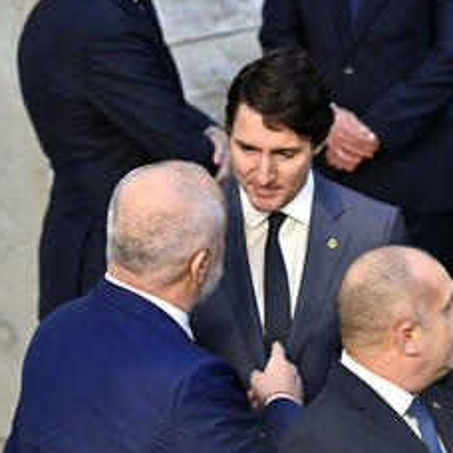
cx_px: 376
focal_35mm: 235
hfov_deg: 7.4
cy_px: 292
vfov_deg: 7.4
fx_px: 3479
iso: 400
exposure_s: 1/400
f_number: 2.8
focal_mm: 140
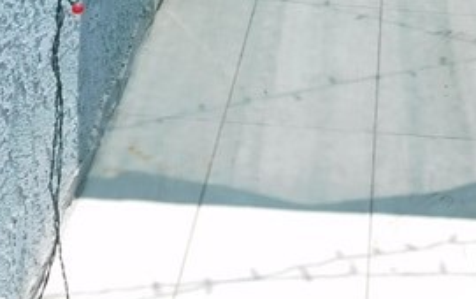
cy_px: -295
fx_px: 1299
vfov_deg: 11.8
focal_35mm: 100
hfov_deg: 20.4
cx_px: 409
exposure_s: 1/1250
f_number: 3.4
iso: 125
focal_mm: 4.5
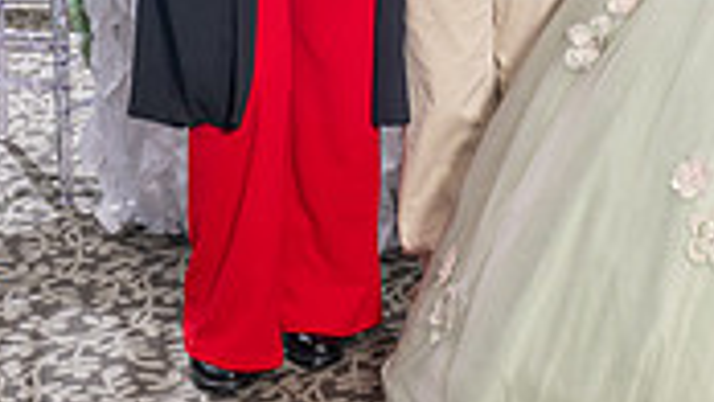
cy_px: -122
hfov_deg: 15.7
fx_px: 2519
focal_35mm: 133
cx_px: 775
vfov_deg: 9.0
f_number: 3.5
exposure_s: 1/160
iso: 400
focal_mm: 31
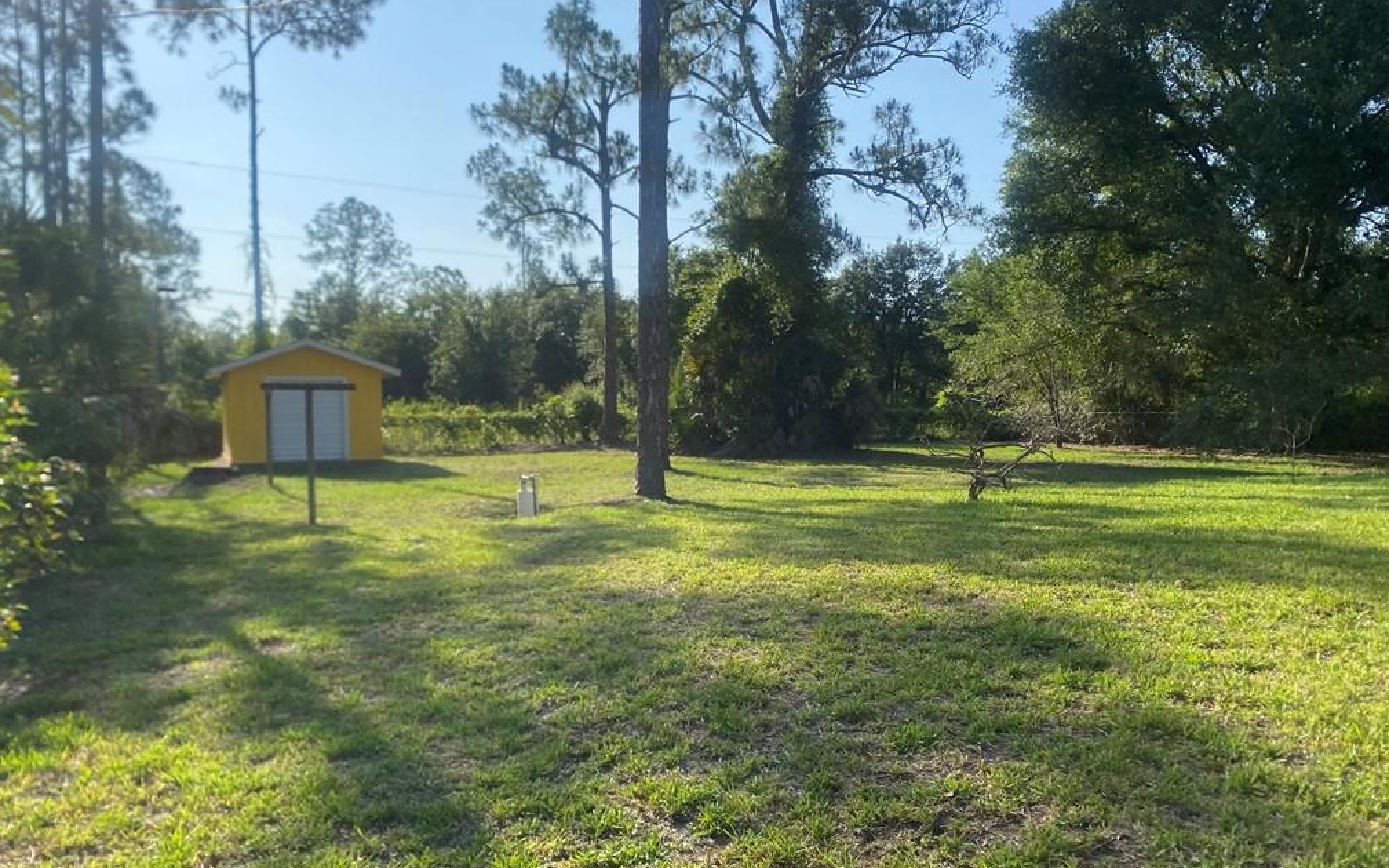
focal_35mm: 28
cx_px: 686
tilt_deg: -1.6
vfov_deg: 44.5
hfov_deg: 66.5
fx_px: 1060
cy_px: 457
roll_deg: -0.8
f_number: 1.8
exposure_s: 1/2817
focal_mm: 4.25
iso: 32
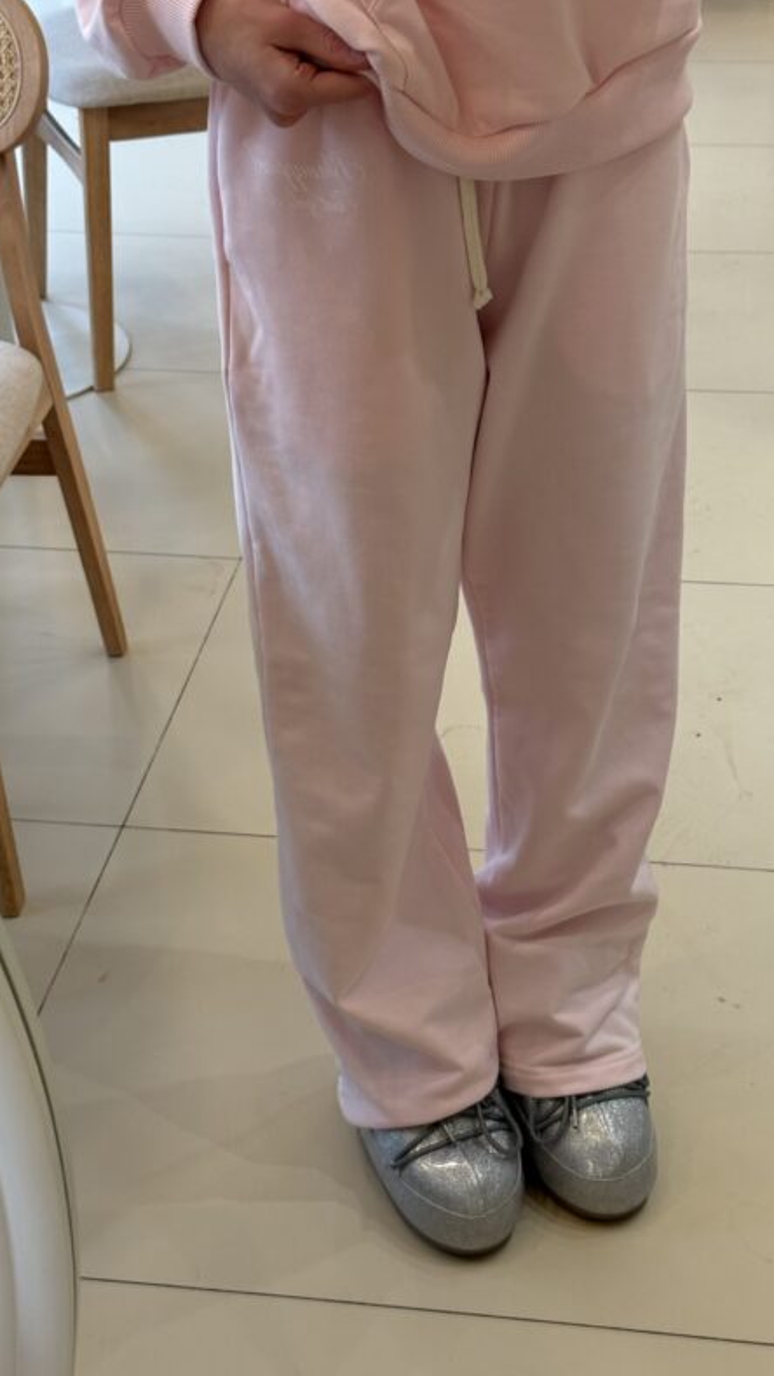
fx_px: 1933
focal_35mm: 53
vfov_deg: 39.2
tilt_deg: -45.8
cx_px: 467
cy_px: 692
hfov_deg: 22.6
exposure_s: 1/100
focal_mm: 6.76
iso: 100
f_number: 1.78
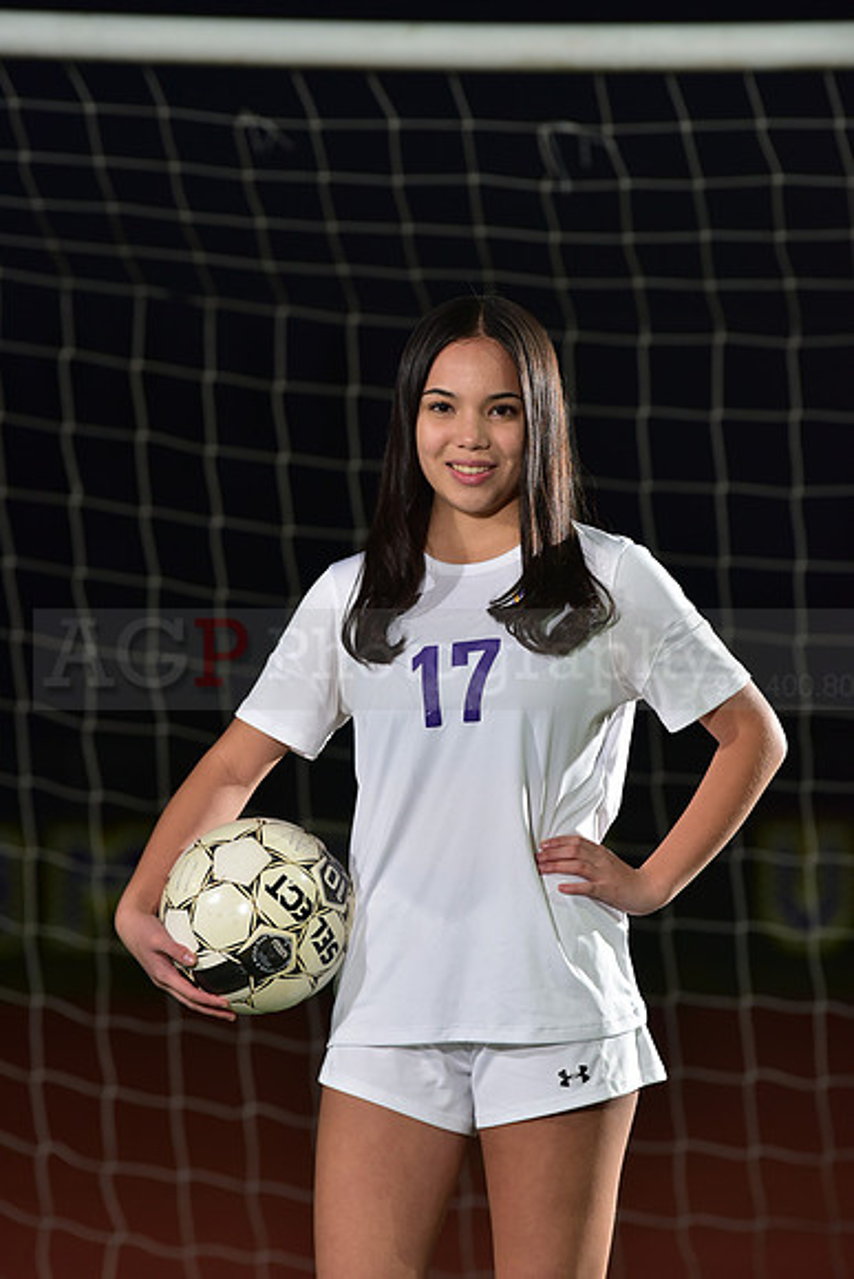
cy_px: 640
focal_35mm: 200
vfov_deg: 10.3
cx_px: 427
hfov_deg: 6.9
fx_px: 7112
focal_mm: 200
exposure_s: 1/200
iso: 1000
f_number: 5
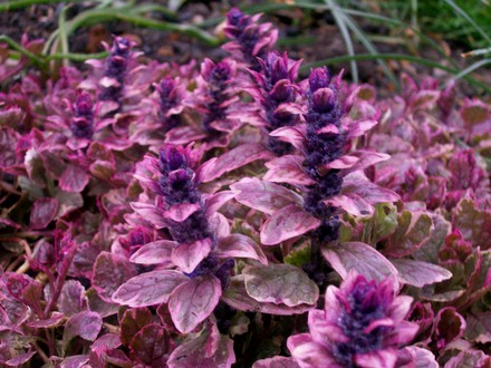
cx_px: 246
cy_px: 184
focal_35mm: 56
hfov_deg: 34.3
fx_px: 794
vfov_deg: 26.1
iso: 160
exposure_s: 1/8
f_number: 3.4
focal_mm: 9.4
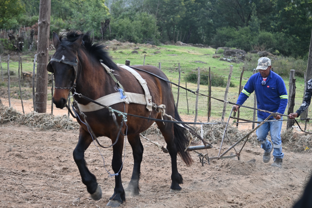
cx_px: 156
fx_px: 910
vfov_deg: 13.0
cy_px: 104
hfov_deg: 19.5
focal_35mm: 105
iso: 100
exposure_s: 1/160
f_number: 4.5
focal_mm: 70
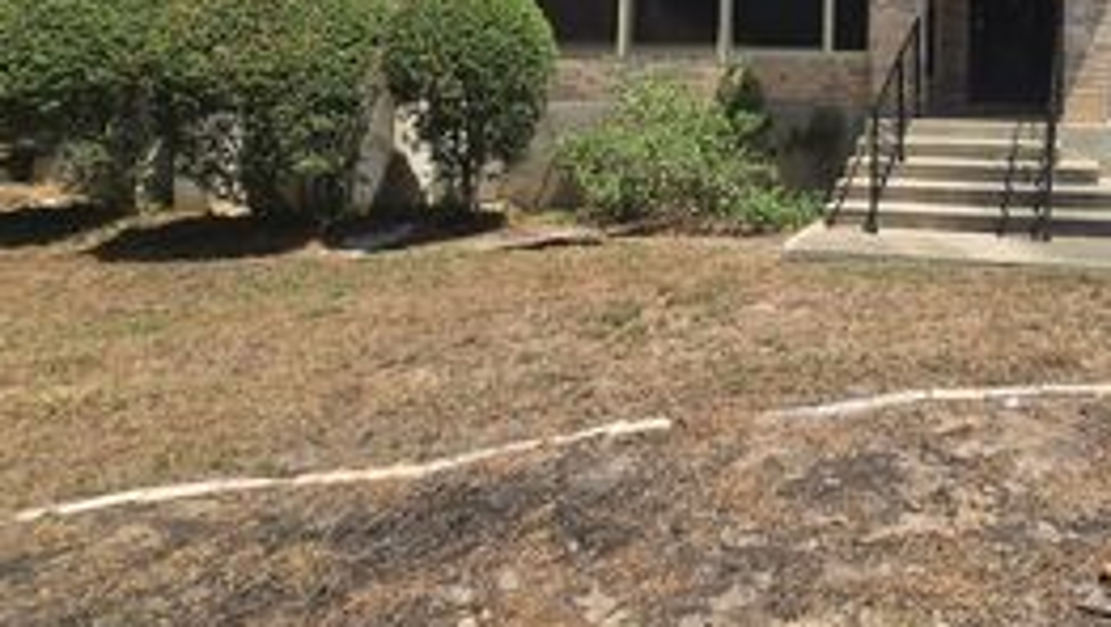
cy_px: 32
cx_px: 958
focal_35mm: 27
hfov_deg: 61.1
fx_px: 796
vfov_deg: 39.1
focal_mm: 2.2
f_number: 2.2
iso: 50
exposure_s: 1/2175
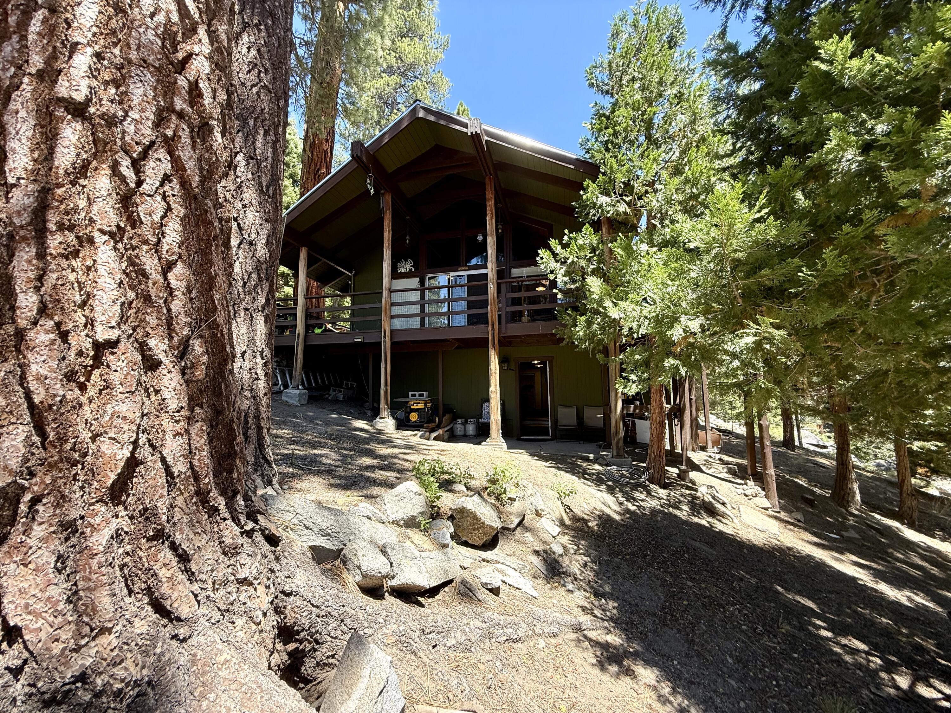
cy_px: 356
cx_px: 476
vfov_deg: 85.7
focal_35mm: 14
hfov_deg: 102.1
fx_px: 385
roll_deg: +1.1
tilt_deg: +6.7
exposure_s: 1/187
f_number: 2.2
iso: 64
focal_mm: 2.22
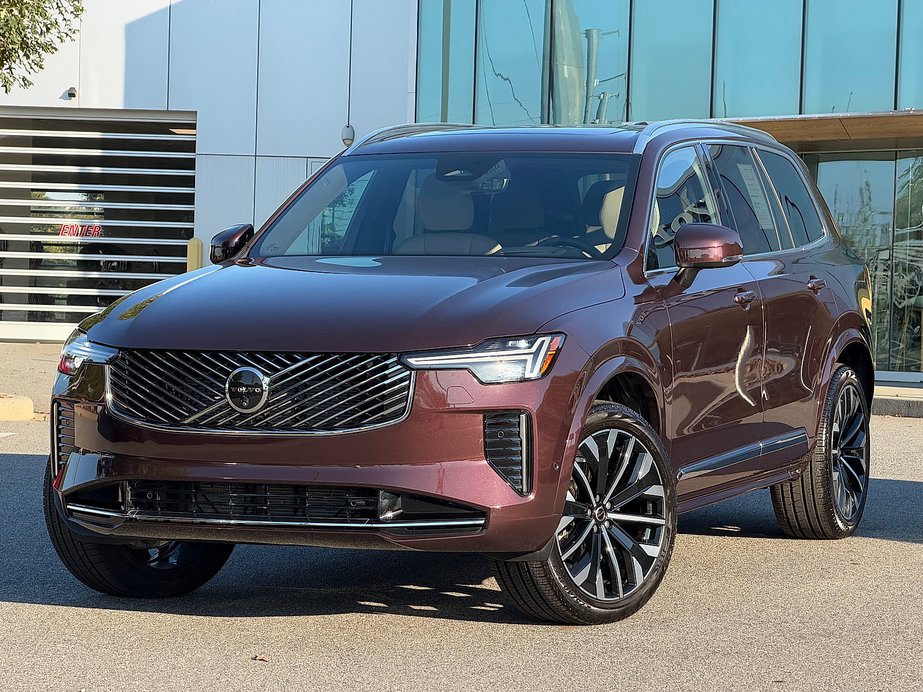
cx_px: 462
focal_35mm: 100
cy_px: 346
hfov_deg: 19.6
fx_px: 2666
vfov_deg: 14.8
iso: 50
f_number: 2.8
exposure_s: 1/258
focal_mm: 16.89
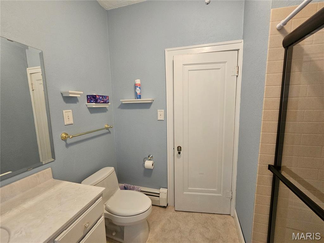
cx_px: 162
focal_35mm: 13
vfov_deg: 89.9
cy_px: 122
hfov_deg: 106.2
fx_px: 122
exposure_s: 1/40
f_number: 2.2
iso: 320
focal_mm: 2.2
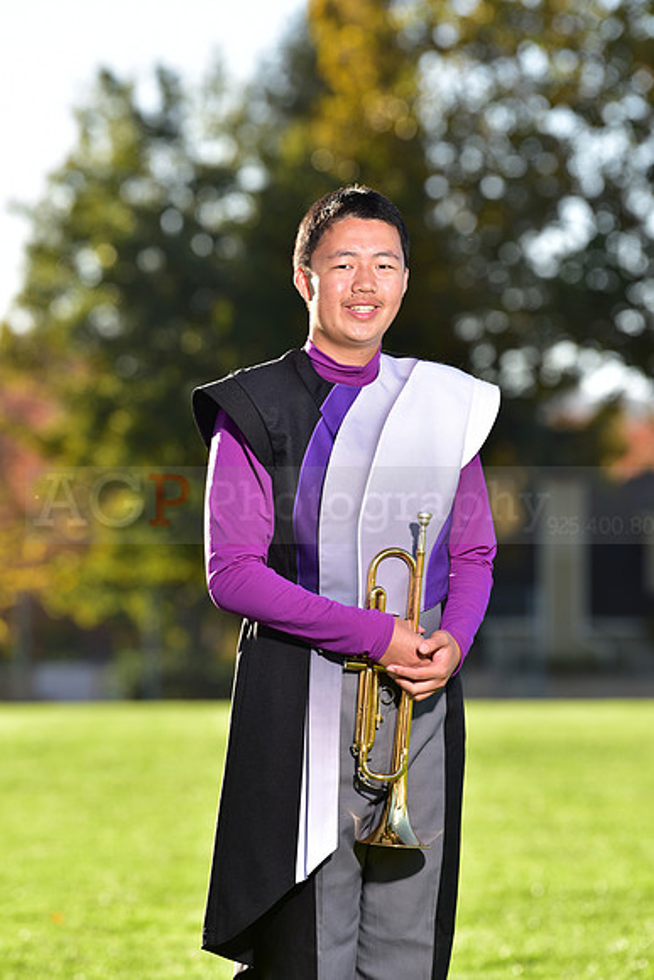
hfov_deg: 6.9
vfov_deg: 10.3
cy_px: 490
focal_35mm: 200
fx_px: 5446
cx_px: 327
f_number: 5
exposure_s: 1/200
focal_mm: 200
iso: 80
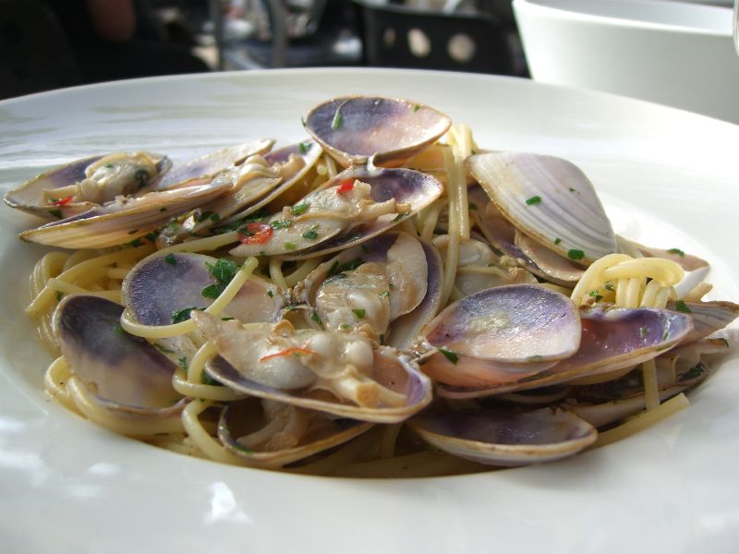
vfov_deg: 37.7
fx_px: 811
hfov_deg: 49.0
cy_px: 277
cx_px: 370
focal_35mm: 38
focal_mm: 7.9
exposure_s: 1/250
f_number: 2.8
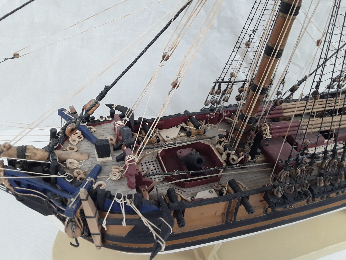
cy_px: 130
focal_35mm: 27
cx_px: 173
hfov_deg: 65.3
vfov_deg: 51.4
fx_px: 270
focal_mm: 2.91
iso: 64
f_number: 1.9
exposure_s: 1/33
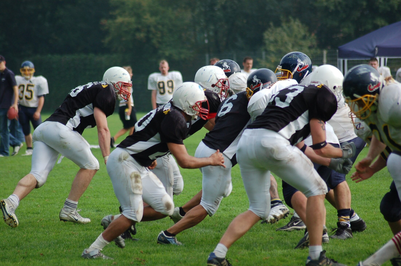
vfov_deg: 5.4
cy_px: 133
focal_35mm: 255
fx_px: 2835
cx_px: 200
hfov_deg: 8.1
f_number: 4.8
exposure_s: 1/1000
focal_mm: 170
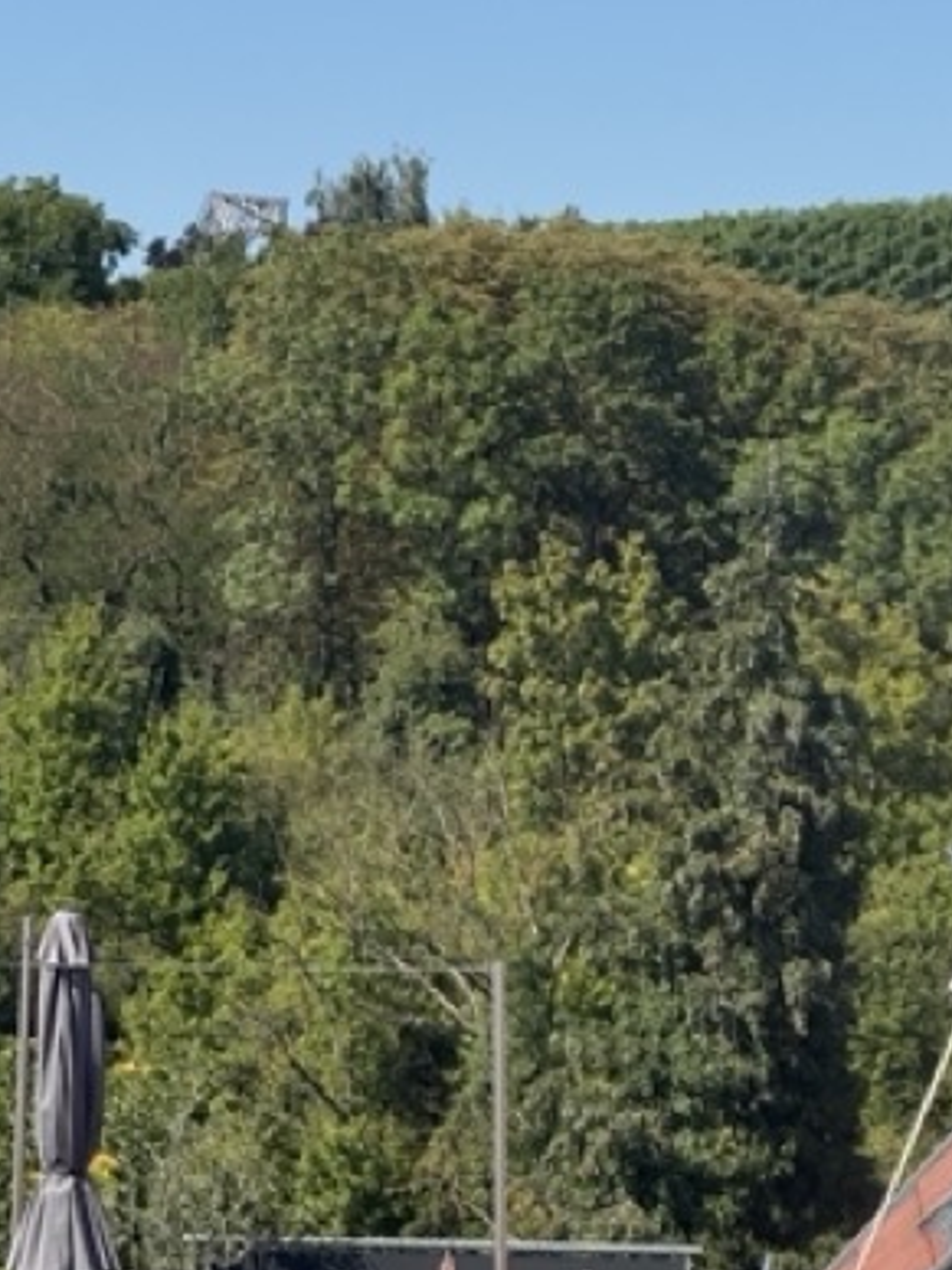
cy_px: 498
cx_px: 350
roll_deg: -1.0
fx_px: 7260
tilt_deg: +0.3
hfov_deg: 7.5
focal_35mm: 198
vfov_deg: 10.0
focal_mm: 15.66
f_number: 2.8
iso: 50
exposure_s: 1/2083
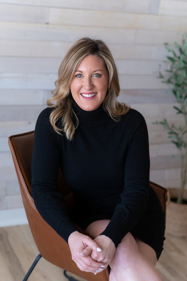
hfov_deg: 23.4
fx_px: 452
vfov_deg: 34.5
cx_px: 94
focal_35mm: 58
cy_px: 140
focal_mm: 58
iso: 400
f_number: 2.8
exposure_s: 1/250
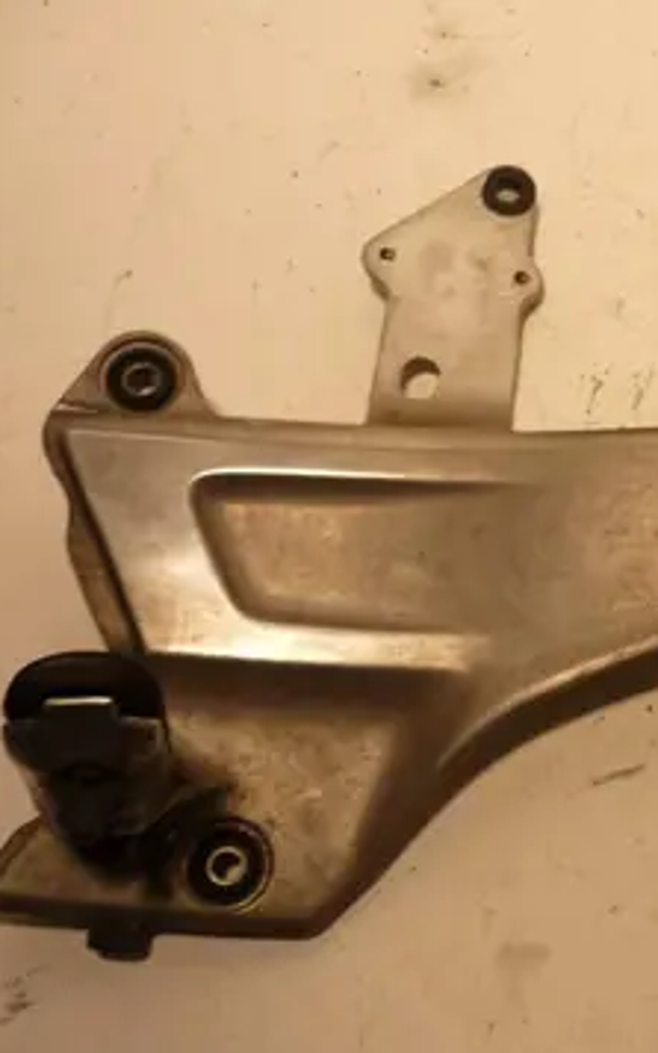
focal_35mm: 47
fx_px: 1349
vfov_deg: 42.7
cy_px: 528
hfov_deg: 25.9
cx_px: 676
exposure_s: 1/40
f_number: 2.8
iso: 80
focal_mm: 5.5
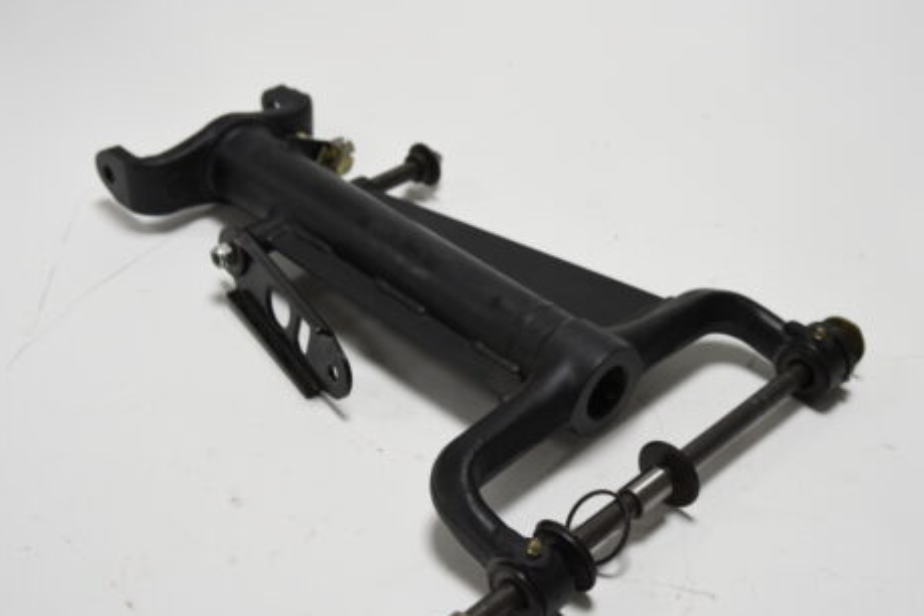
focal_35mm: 51
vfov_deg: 26.7
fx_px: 1298
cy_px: 354
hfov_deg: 39.2
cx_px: 494
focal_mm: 29
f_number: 2.8
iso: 320
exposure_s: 1/100
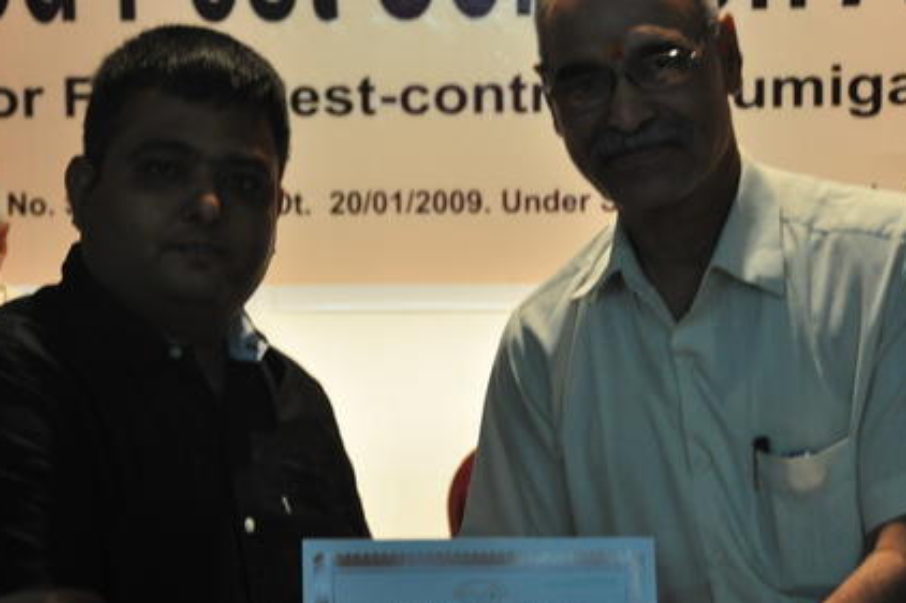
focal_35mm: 128
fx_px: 3220
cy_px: 359
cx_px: 444
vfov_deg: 10.7
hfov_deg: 16.0
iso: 800
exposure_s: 1/50
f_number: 5
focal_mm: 60
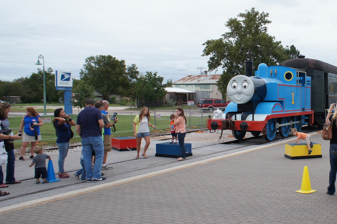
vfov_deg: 31.8
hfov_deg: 43.3
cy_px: 107
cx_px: 290
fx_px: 393
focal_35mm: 42
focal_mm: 16
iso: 200
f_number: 8
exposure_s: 1/500
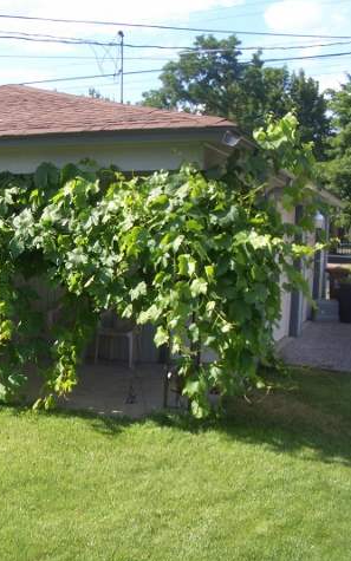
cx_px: 0
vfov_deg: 40.3
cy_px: 282
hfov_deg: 24.6
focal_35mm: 50
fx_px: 765
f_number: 4.3
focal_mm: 5.8
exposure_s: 1/200
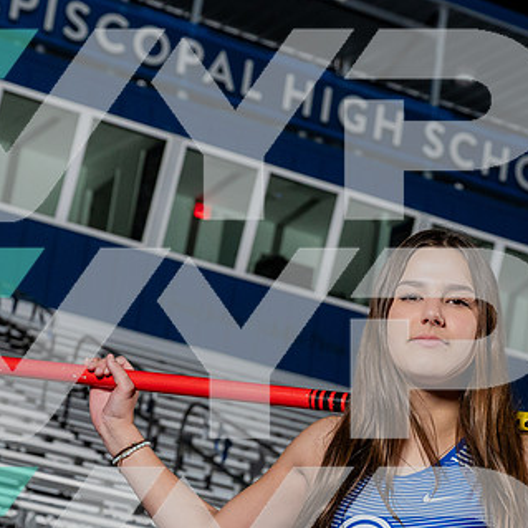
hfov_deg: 14.4
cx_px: 294
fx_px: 2088
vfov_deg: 14.4
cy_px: 332
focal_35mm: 121
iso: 1250
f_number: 5.6
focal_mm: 59
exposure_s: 1/250
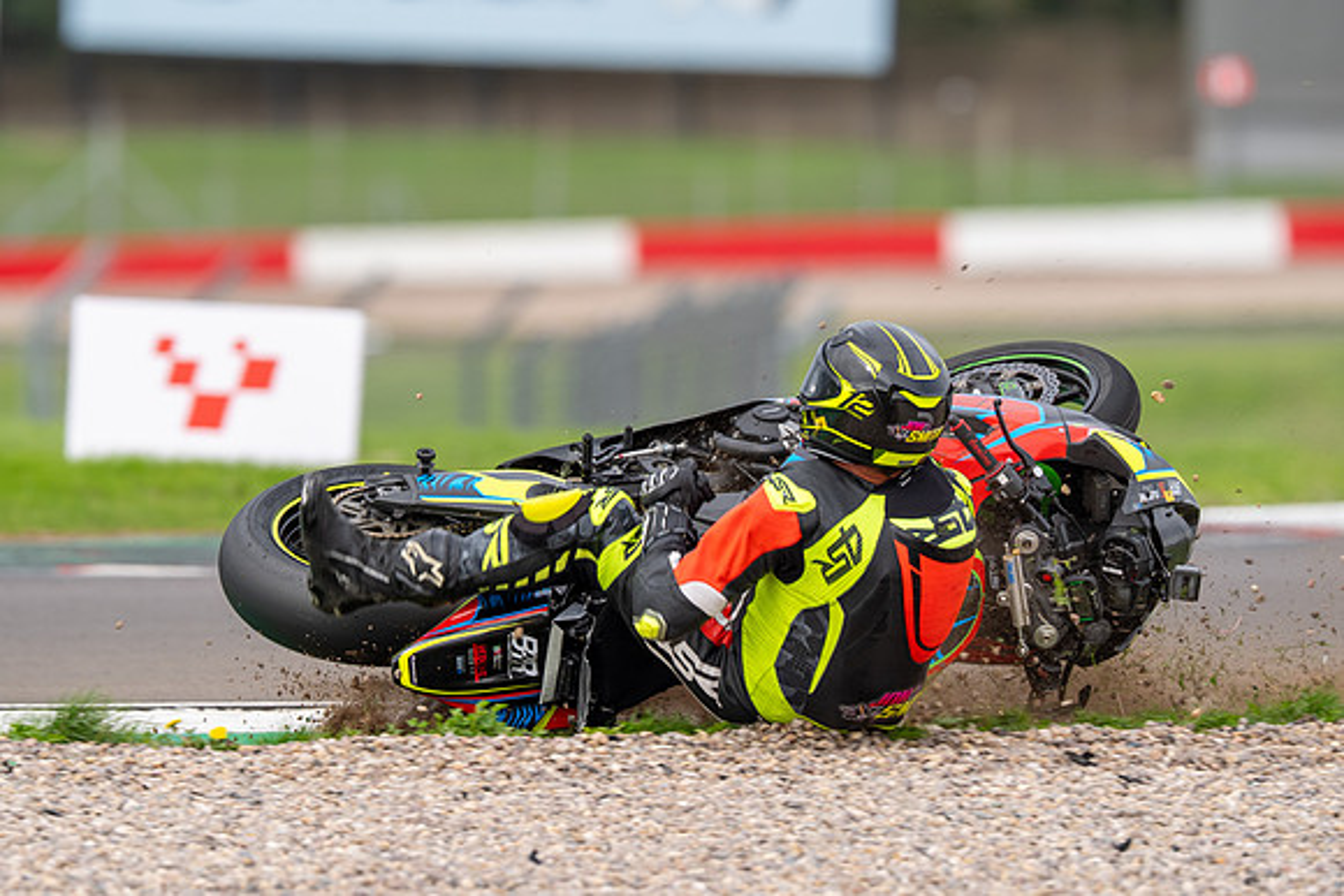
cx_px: 633
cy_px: 401
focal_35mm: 662
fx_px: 24730
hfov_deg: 3.1
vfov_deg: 2.1
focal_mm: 600
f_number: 6.3
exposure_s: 1/500
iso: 250
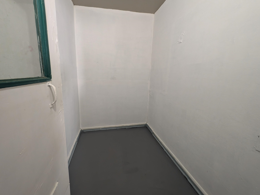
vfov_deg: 89.7
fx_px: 98
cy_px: 89
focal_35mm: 13
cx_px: 126
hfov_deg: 106.1
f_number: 1.95
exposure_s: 1/24
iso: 174
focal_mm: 2.23
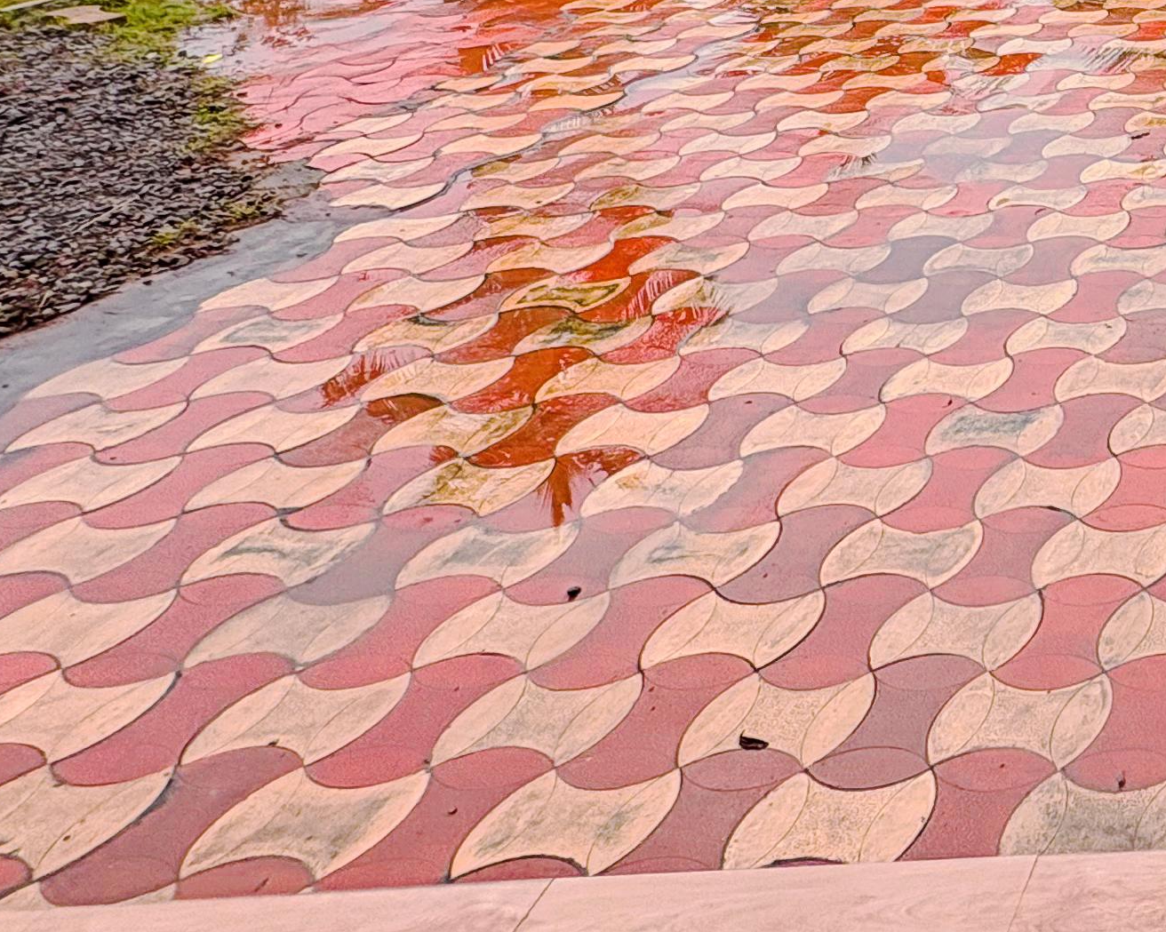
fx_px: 1449
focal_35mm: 42
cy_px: -197
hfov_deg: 31.0
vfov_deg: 30.2
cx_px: 1610
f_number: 2.2
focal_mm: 2.22
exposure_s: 1/150
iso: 64
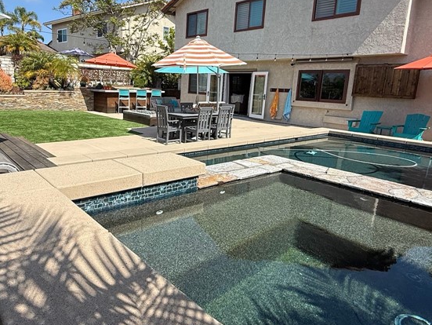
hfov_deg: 66.3
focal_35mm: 26
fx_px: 325
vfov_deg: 53.0
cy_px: 146
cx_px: 162
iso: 50
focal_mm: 2.22
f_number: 2.2
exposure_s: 1/2410
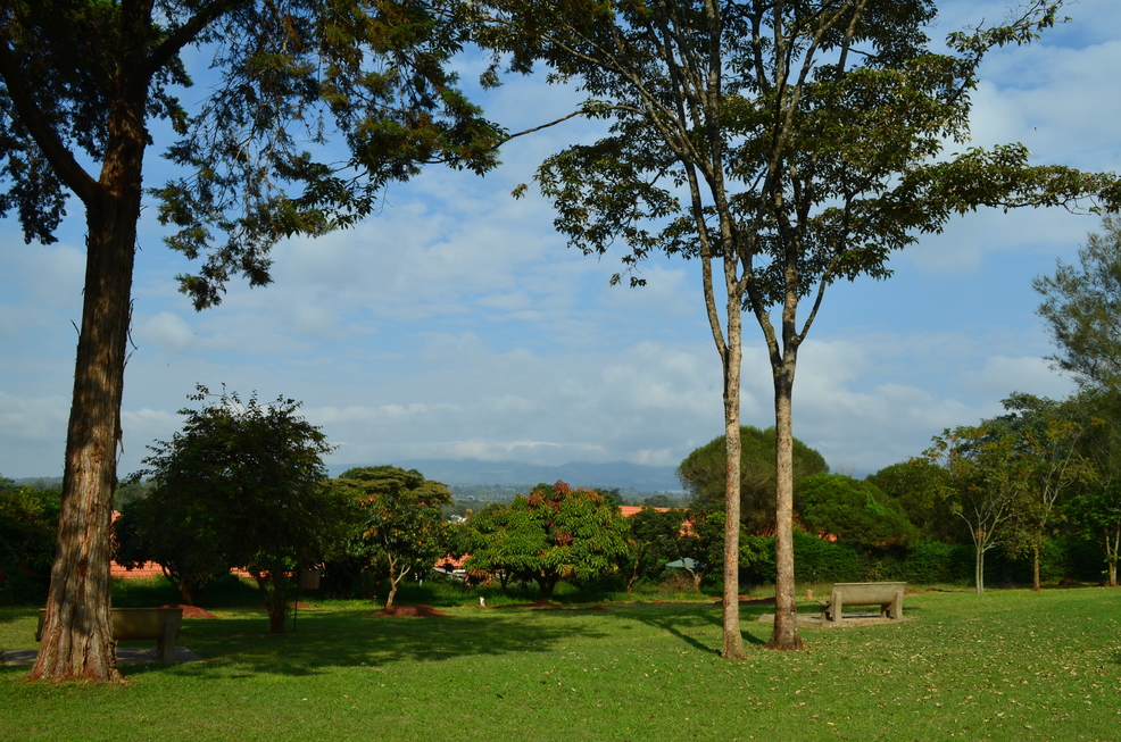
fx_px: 1025
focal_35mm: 33
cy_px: 371
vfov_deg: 39.8
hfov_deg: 57.3
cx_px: 560
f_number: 11
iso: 110
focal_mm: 22
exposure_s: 1/125
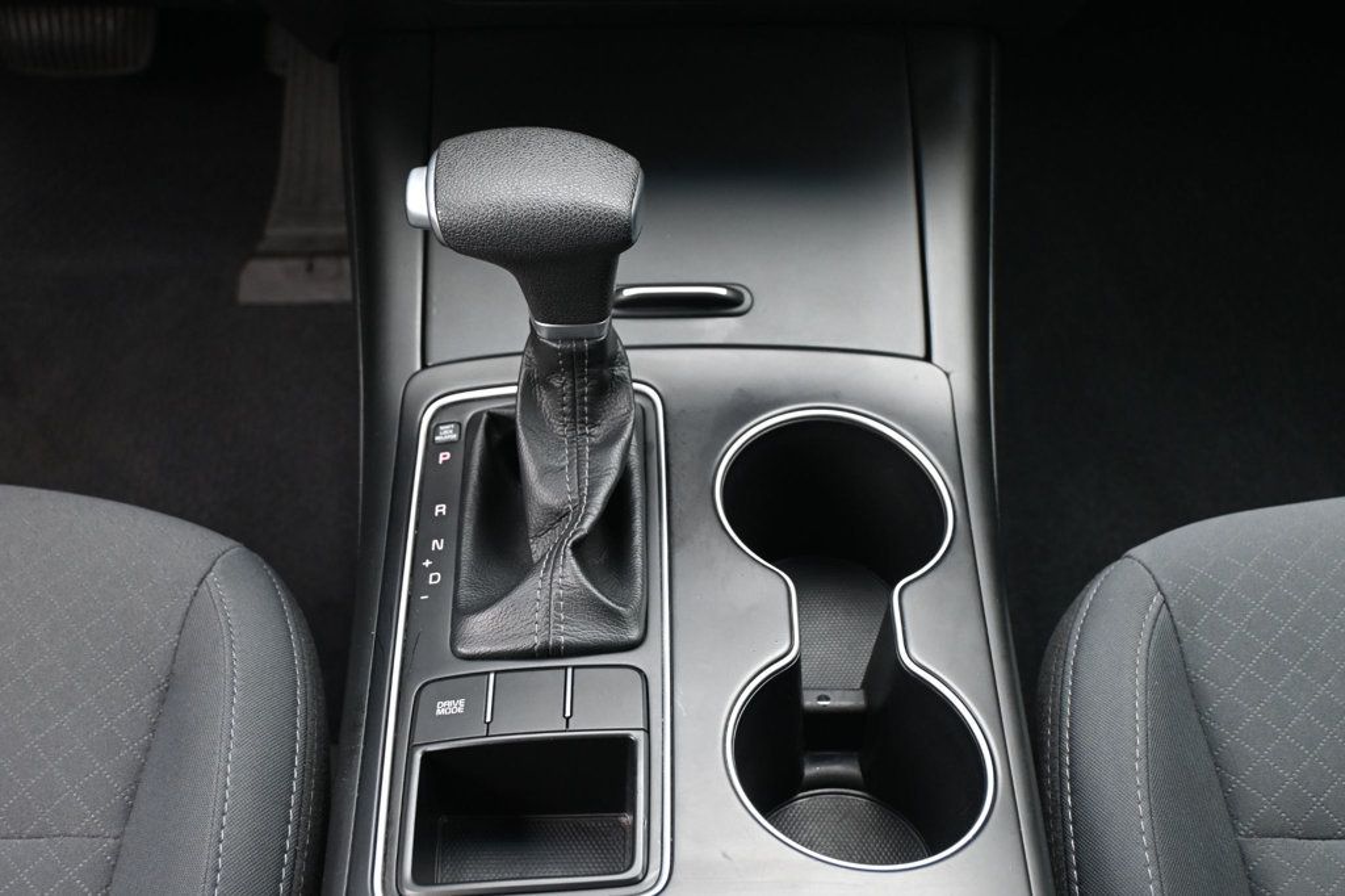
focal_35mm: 50
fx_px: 1849
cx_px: 672
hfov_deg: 40.0
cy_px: 448
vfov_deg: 27.2
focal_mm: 33
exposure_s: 1/125
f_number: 5
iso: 1250
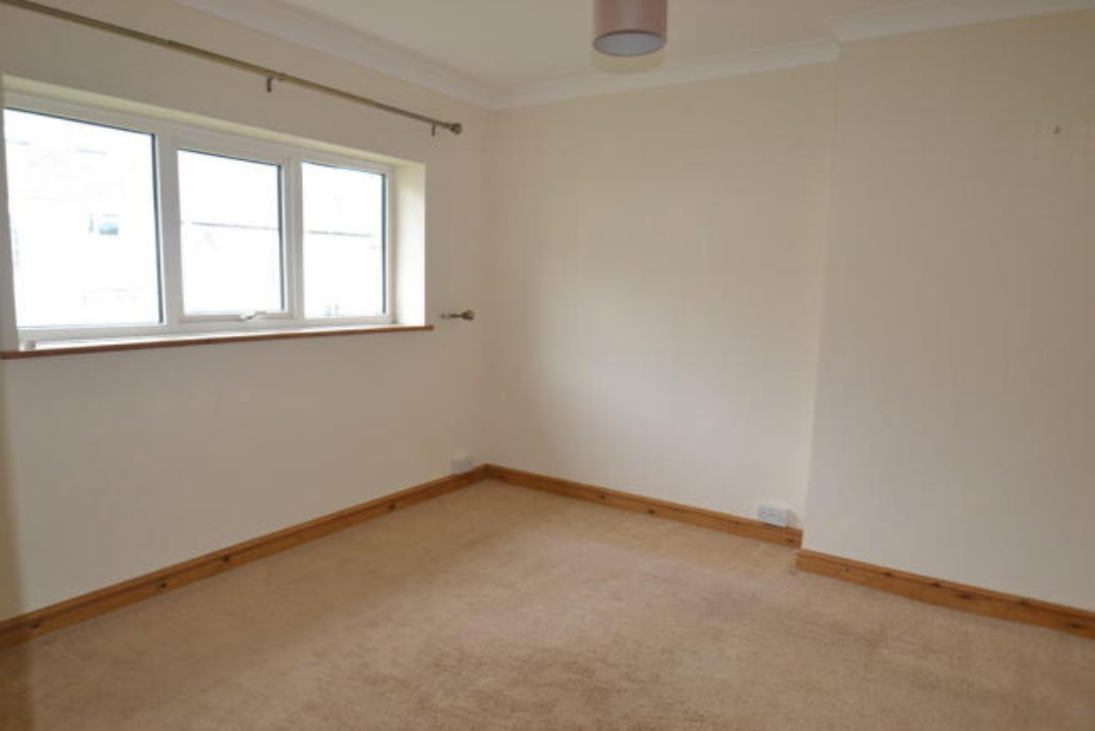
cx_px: 548
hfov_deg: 81.2
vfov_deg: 59.5
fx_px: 639
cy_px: 366
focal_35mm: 21
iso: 220
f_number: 4
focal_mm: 14
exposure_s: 1/125
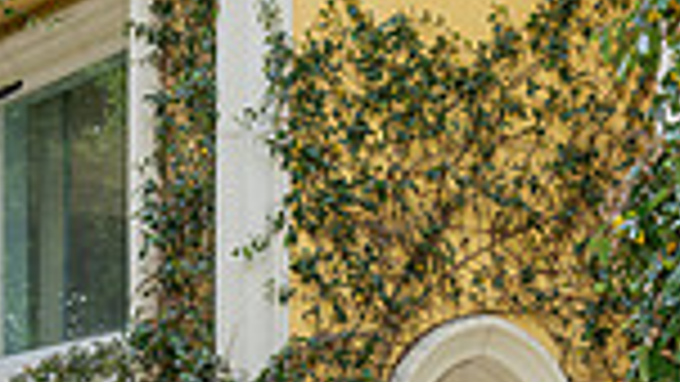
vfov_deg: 7.4
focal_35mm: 150
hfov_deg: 14.2
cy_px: 1007
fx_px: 2705
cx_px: 548
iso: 200
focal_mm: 32
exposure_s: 1/200
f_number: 4.5
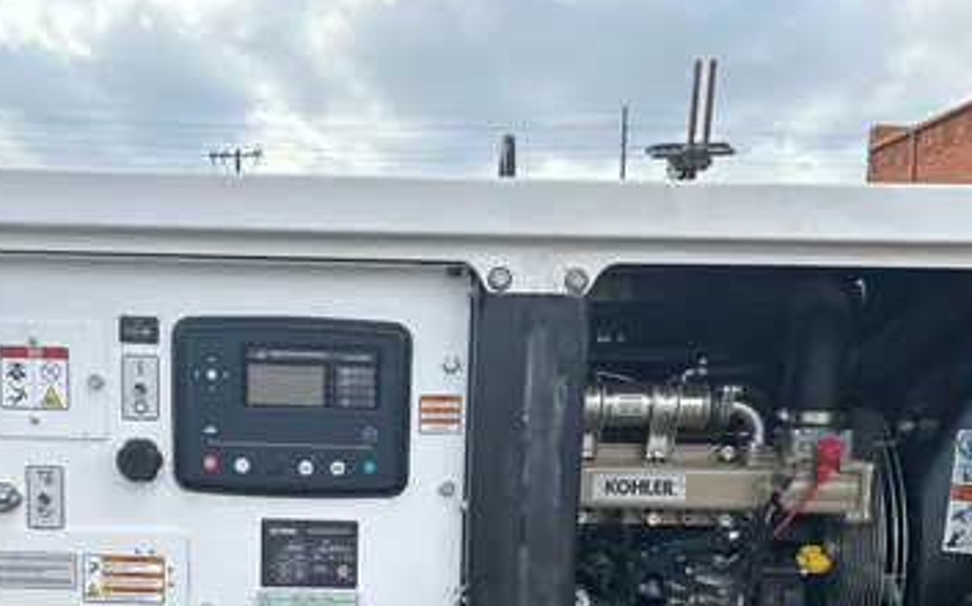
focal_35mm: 43
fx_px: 1138
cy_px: 558
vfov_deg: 28.5
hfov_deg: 46.0
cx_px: 385
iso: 50
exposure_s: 1/2165
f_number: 1.5
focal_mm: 5.7
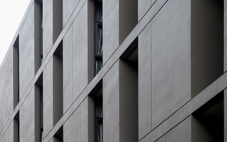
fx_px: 563
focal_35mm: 91
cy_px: 54
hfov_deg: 22.8
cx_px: 114
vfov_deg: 14.3
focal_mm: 32
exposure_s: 1/60
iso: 320
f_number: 2.8
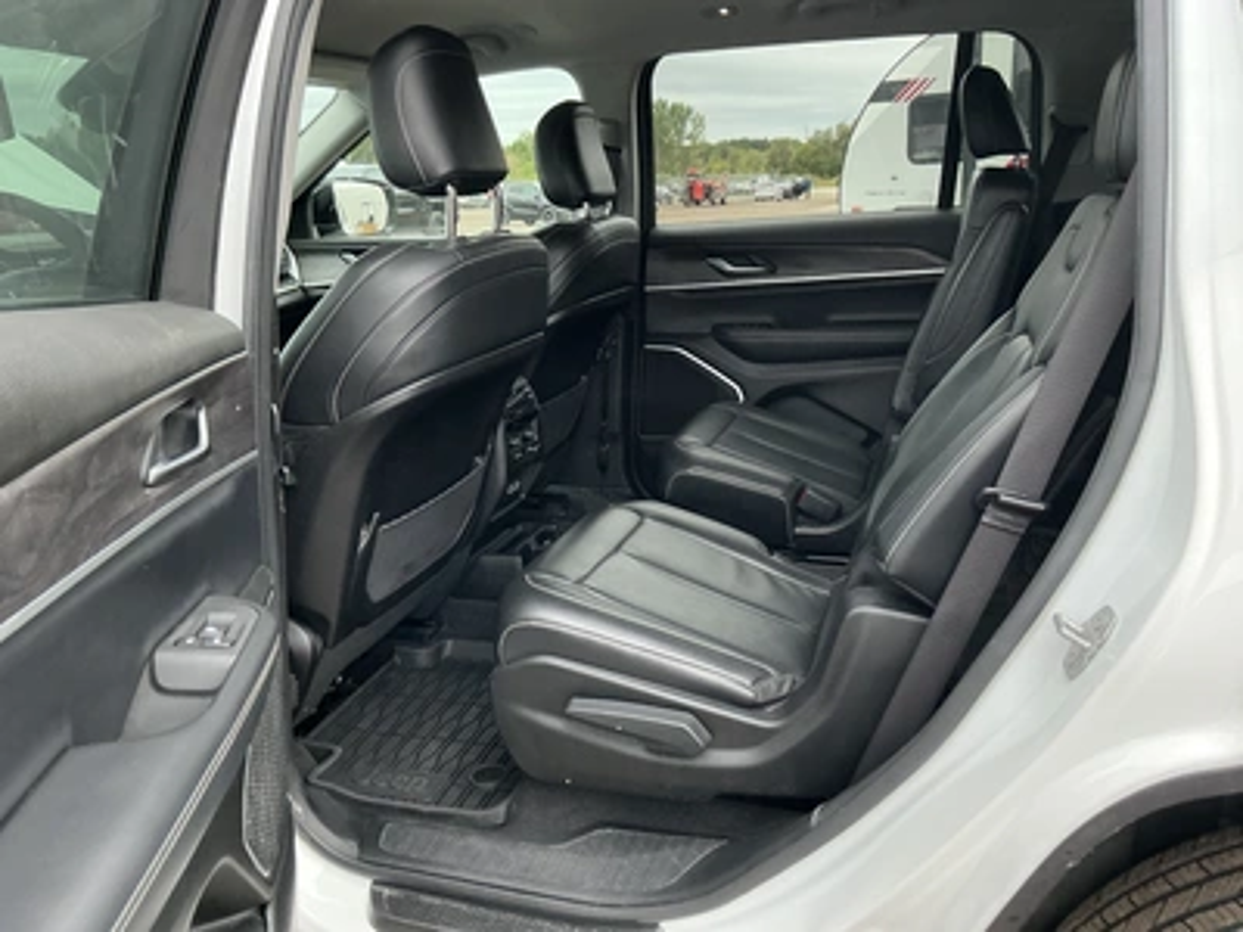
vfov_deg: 49.7
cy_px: 466
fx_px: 1005
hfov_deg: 63.4
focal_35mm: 28
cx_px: 622
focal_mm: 3
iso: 64
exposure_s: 1/122
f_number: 1.8
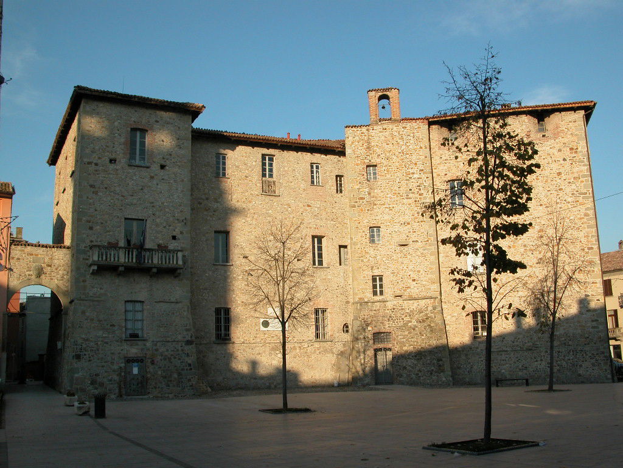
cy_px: 234
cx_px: 312
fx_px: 612
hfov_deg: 54.0
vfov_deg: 41.8
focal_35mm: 34
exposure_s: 1/272
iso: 100
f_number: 5.6
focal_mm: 8.9
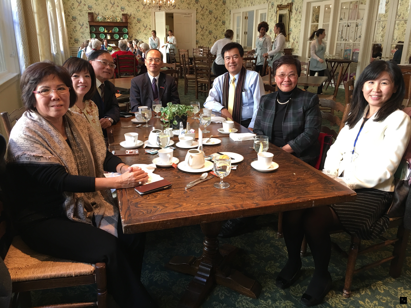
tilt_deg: -18.4
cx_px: 206
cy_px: 154
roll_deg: -1.5
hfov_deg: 61.7
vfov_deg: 48.2
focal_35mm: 29
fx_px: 344
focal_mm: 4.15
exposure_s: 1/15
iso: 32
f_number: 2.2
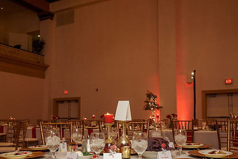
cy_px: 101
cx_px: 120
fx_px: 265
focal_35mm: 40
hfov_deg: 48.4
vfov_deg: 33.2
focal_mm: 30
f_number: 5.6
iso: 2000
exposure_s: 1/50
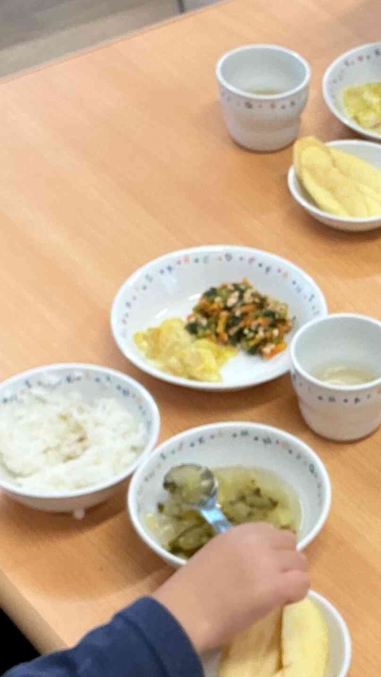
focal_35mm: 89
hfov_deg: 13.0
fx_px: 1598
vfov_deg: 23.9
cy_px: 336
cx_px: 537
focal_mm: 3
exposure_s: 1/60
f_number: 1.8
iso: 40
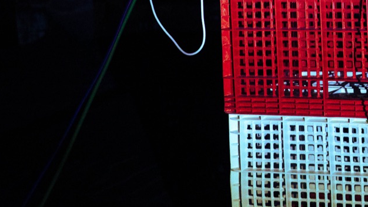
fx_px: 1044
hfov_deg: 18.8
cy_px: -99
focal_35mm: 107
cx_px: 450
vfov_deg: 10.9
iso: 2000
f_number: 2.8
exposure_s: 1/40
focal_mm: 26
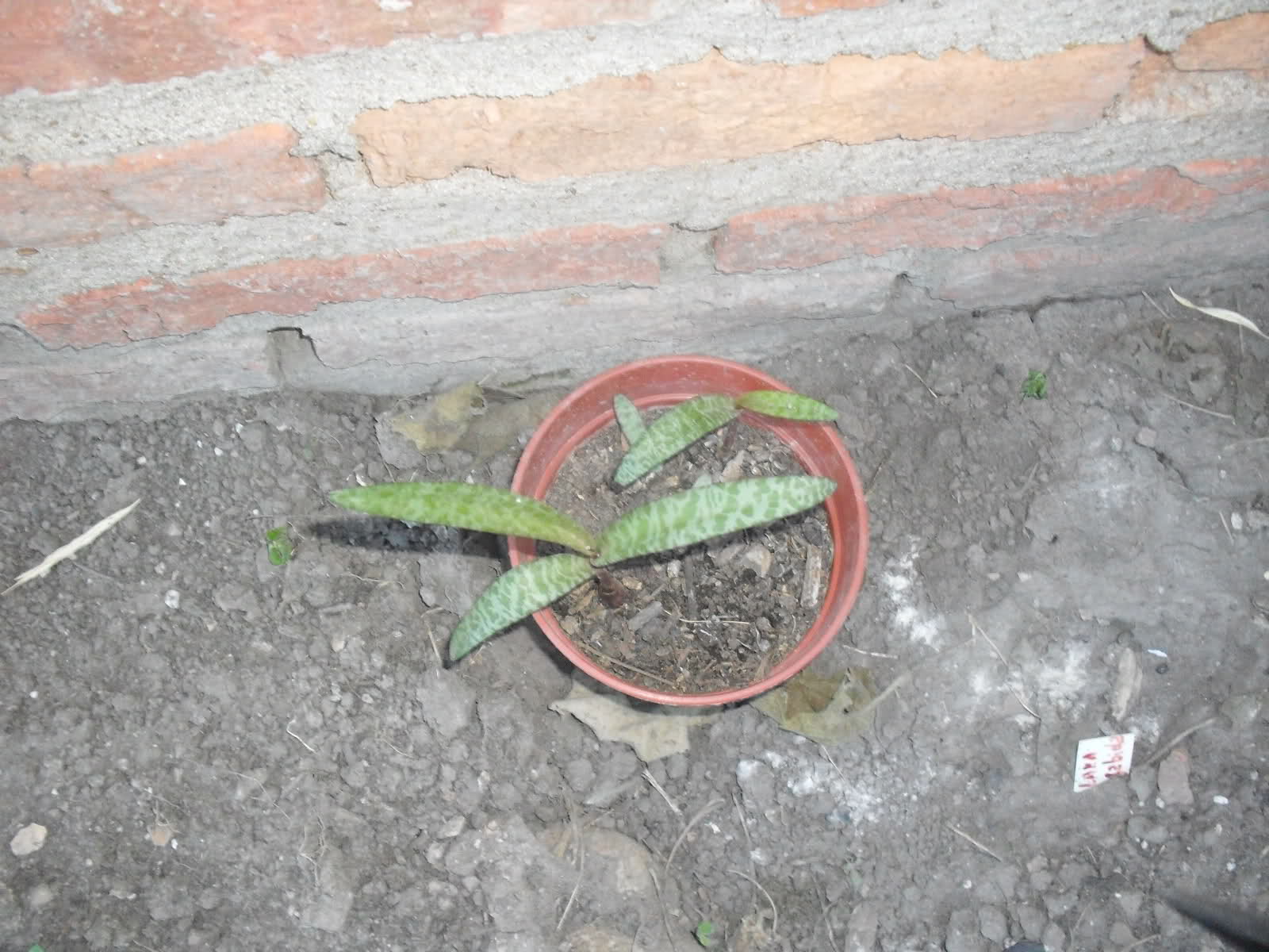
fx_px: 1393
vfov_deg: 37.7
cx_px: 634
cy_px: 476
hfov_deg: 49.0
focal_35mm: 38
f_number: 2.8
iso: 200
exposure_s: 1/45
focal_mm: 6.3
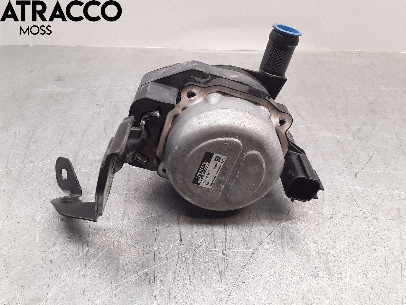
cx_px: 203
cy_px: 152
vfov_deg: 49.7
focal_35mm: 28
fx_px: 328
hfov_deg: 63.4
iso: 50
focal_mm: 2.91
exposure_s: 1/50
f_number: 1.9
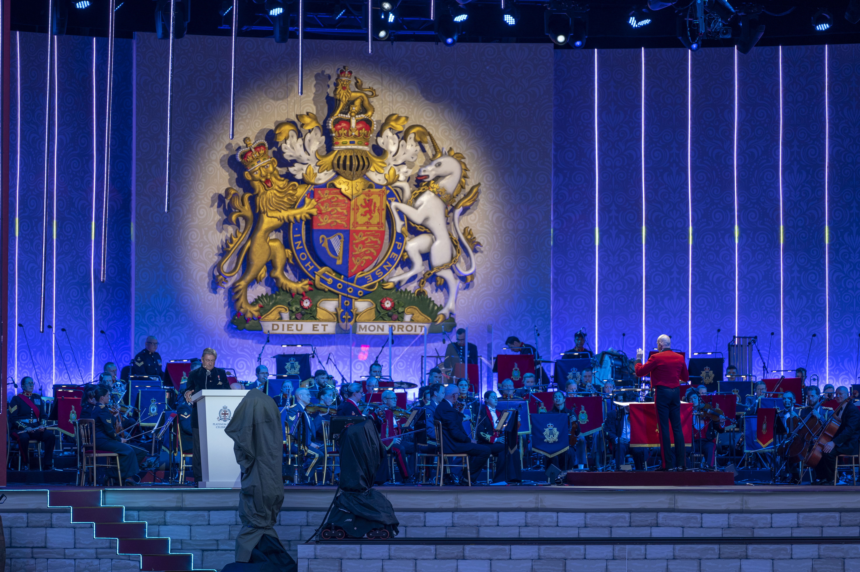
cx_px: 430
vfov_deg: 6.9
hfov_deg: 10.3
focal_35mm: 200
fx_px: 4774
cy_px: 286
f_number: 2.8
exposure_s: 1/250
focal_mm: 200
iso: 800
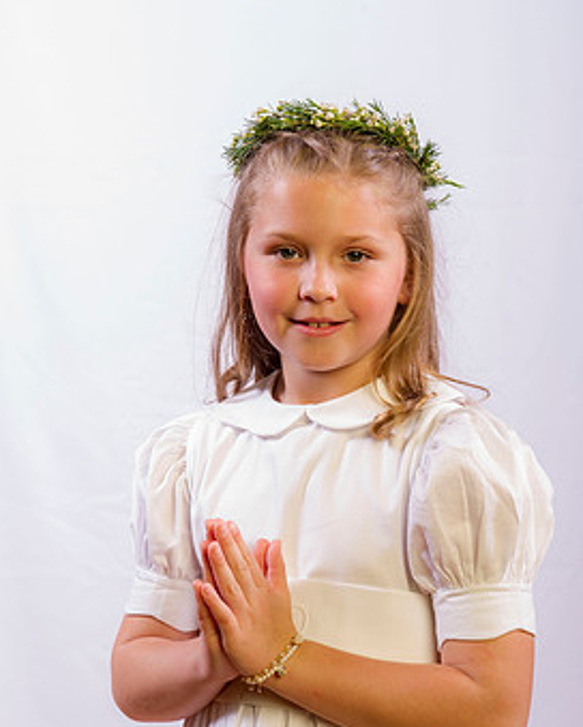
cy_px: 410
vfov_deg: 21.9
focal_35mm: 87
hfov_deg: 17.7
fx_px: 1873
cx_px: 318
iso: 100
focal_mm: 70
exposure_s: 1/200
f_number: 8
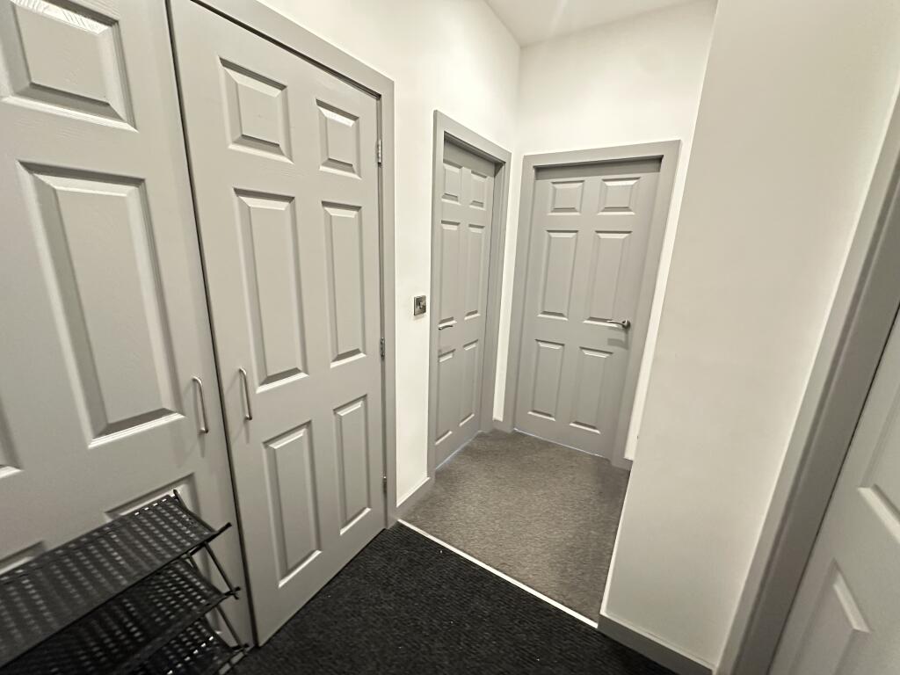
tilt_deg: -13.9
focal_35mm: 14
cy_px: 338
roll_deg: -1.6
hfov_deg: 102.1
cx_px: 450
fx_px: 364
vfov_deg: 85.7
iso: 1250
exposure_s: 1/52
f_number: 2.2
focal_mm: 2.22
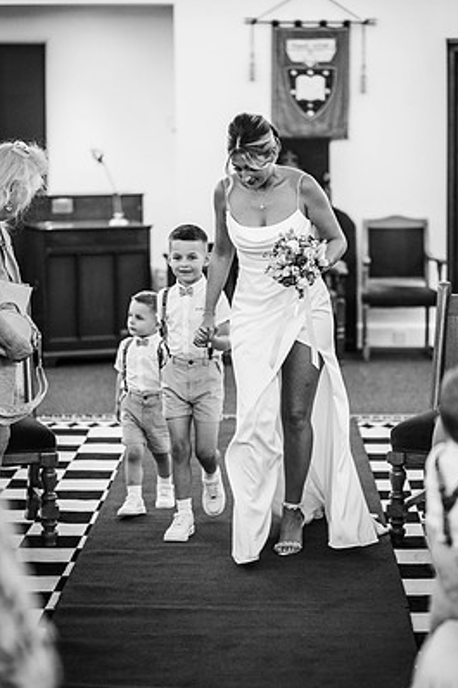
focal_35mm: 96
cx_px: 243
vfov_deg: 21.2
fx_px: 1833
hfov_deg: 14.2
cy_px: 335
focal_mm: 85
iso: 1000
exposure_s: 1/200
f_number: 1.8
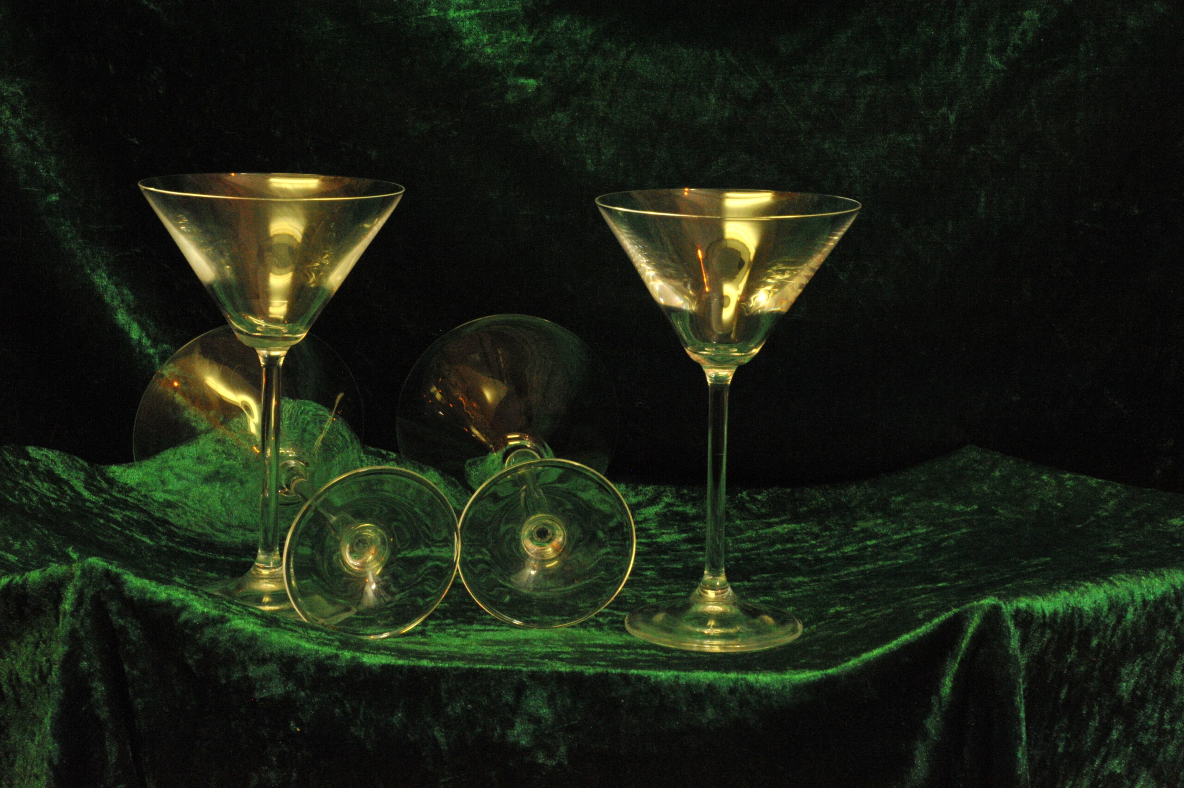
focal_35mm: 82
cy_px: 394
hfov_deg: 24.8
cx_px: 592
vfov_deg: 16.6
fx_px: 2695
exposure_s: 1/15
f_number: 22
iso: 6400
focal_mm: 82
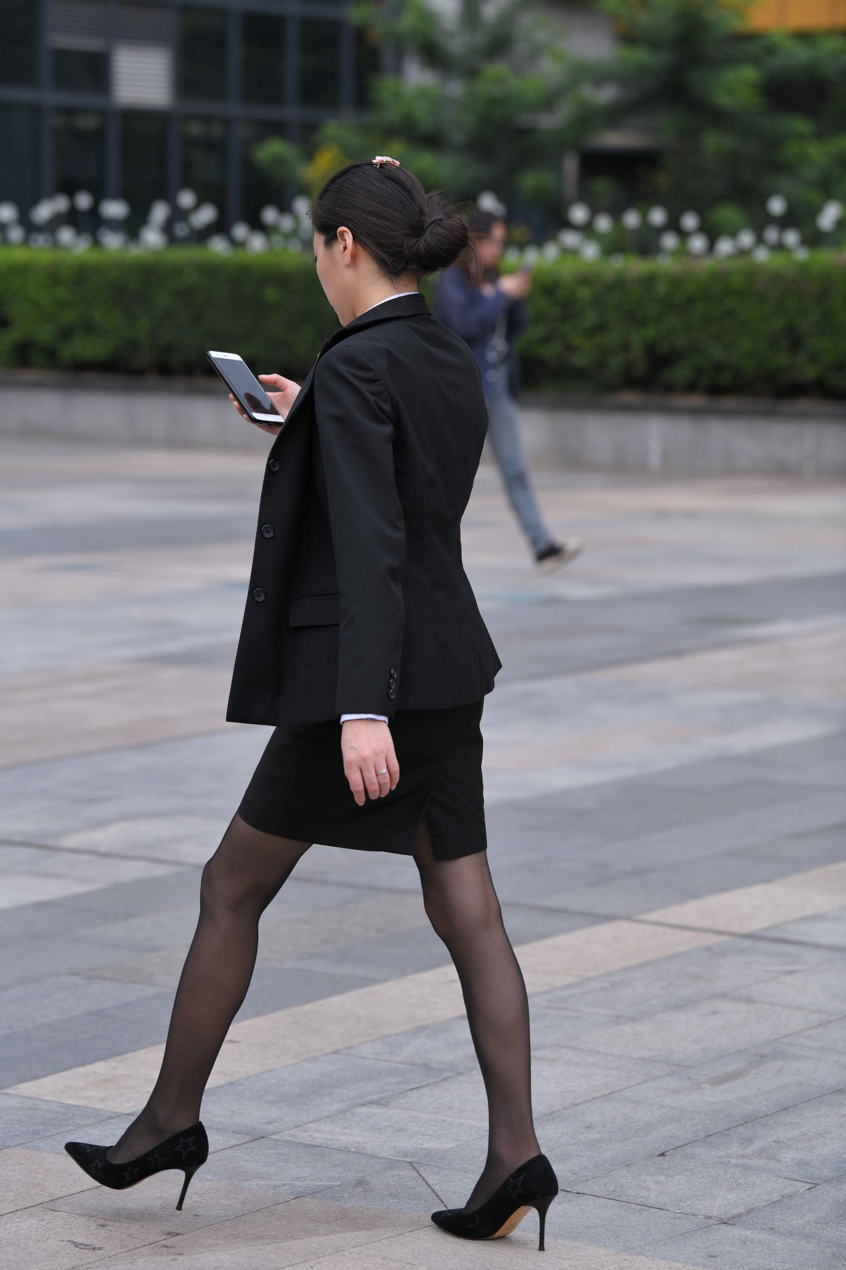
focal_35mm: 110
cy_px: 635
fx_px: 3877
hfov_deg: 12.5
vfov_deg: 18.6
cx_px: 423
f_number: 4
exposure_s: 1/640
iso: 360
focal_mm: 110
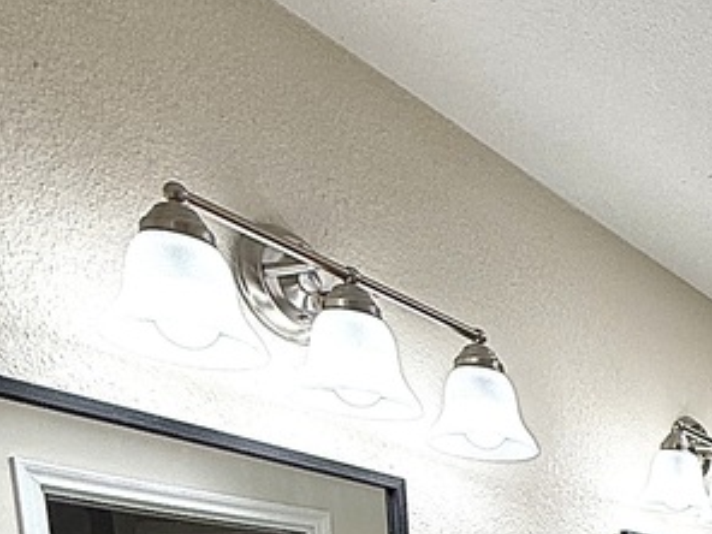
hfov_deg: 29.2
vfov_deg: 22.4
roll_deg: -0.2
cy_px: 844
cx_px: 960
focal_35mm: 51
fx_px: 1049
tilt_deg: -6.6
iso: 64
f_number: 2.2
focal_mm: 2.22
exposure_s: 1/183
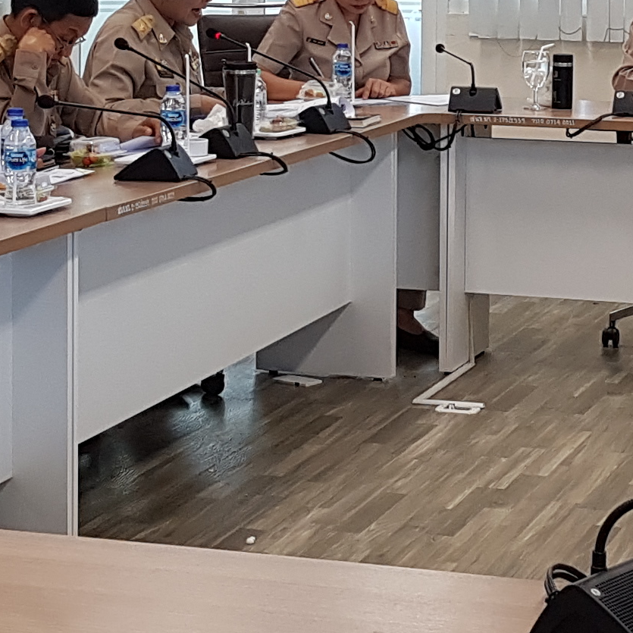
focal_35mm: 111
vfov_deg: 15.4
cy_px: -2
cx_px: 391
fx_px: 2296
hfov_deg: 15.7
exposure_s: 1/100
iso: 100
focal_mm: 4.2
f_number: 1.7
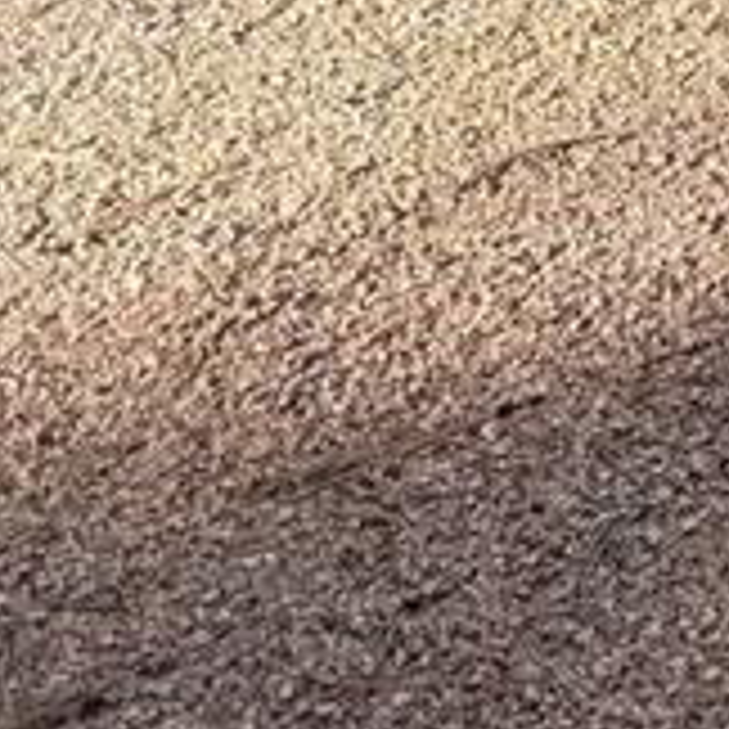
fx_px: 3193
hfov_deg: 10.4
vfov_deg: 12.2
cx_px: 1989
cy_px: -452
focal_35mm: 134
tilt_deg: -17.4
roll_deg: -1.8
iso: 80
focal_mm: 6.76
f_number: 1.78
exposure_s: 1/1230
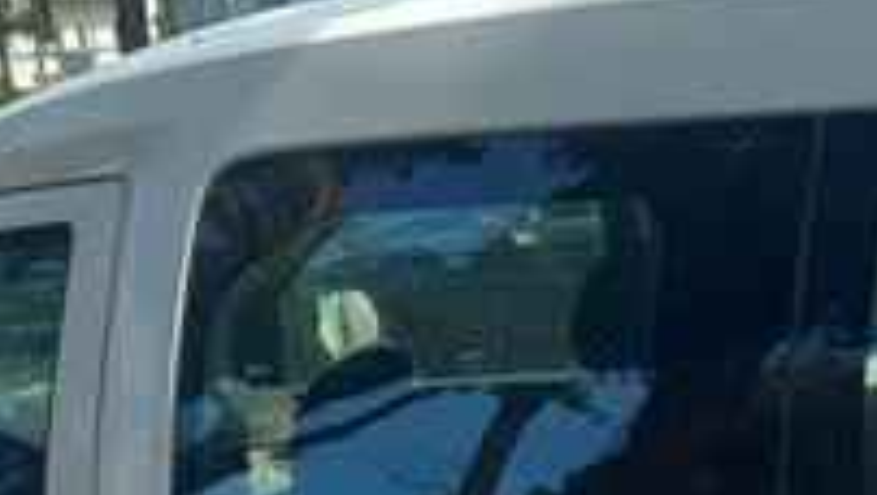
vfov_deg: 12.8
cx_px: 577
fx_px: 2048
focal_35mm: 88
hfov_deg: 24.1
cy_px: 832
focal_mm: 4.6
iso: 25
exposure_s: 1/156
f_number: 2
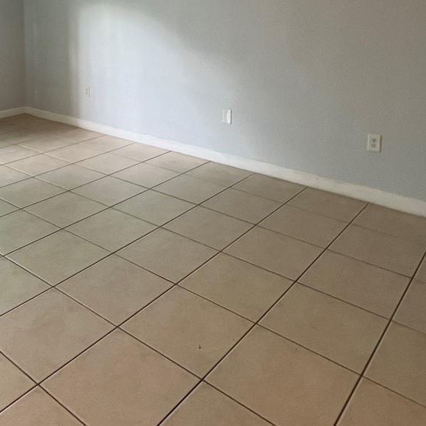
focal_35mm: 32
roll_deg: -0.5
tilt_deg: -9.3
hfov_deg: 49.7
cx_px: 123
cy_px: 79
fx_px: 446
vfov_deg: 47.9
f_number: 1.8
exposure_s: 1/120
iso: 250
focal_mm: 1.57
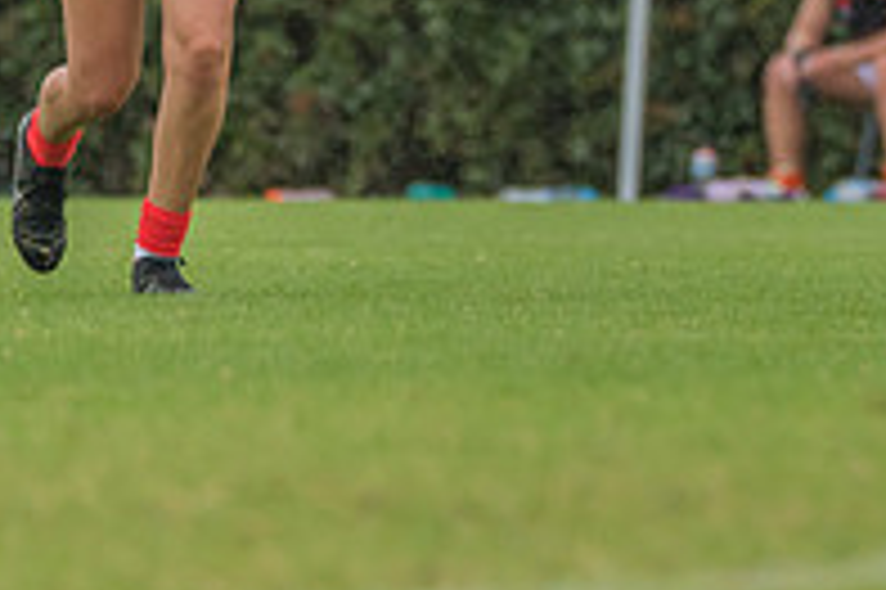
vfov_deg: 1.1
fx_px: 31795
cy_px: -128
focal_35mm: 1293
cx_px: 1256
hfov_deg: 1.6
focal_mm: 380
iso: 1100
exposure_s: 1/1250
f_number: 6
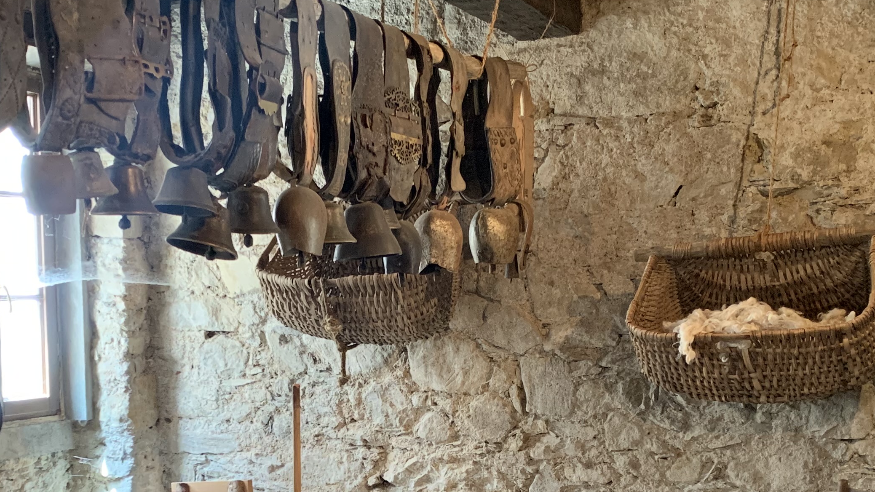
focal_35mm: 55
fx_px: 1276
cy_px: 463
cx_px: 383
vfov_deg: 21.2
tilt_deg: -8.1
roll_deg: -0.2
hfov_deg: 37.8
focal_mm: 4.25
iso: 320
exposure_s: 1/50
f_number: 1.8
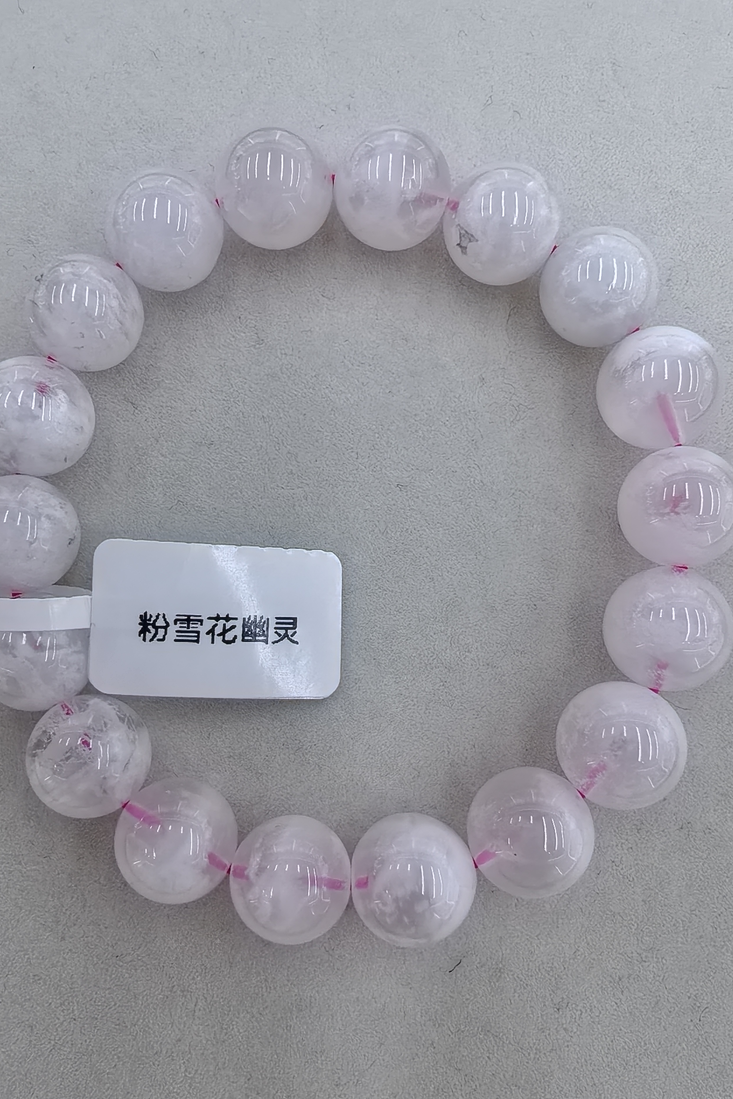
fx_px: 886
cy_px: 553
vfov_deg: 63.7
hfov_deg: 44.9
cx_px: 348
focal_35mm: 29
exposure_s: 1/100
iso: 64
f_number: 2.2
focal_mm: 1.68
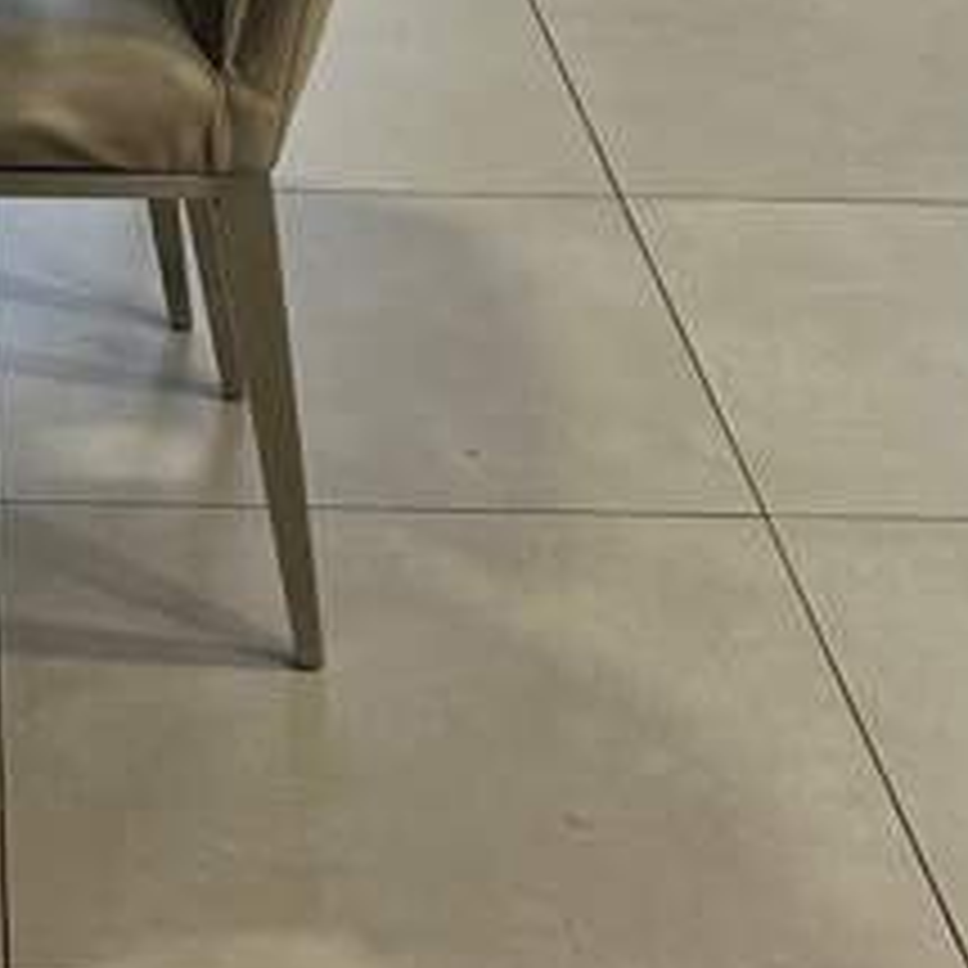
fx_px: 3607
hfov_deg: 15.0
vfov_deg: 13.9
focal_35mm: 114
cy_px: -680
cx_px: 18
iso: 125
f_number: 1.6
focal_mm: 5.1
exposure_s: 1/120
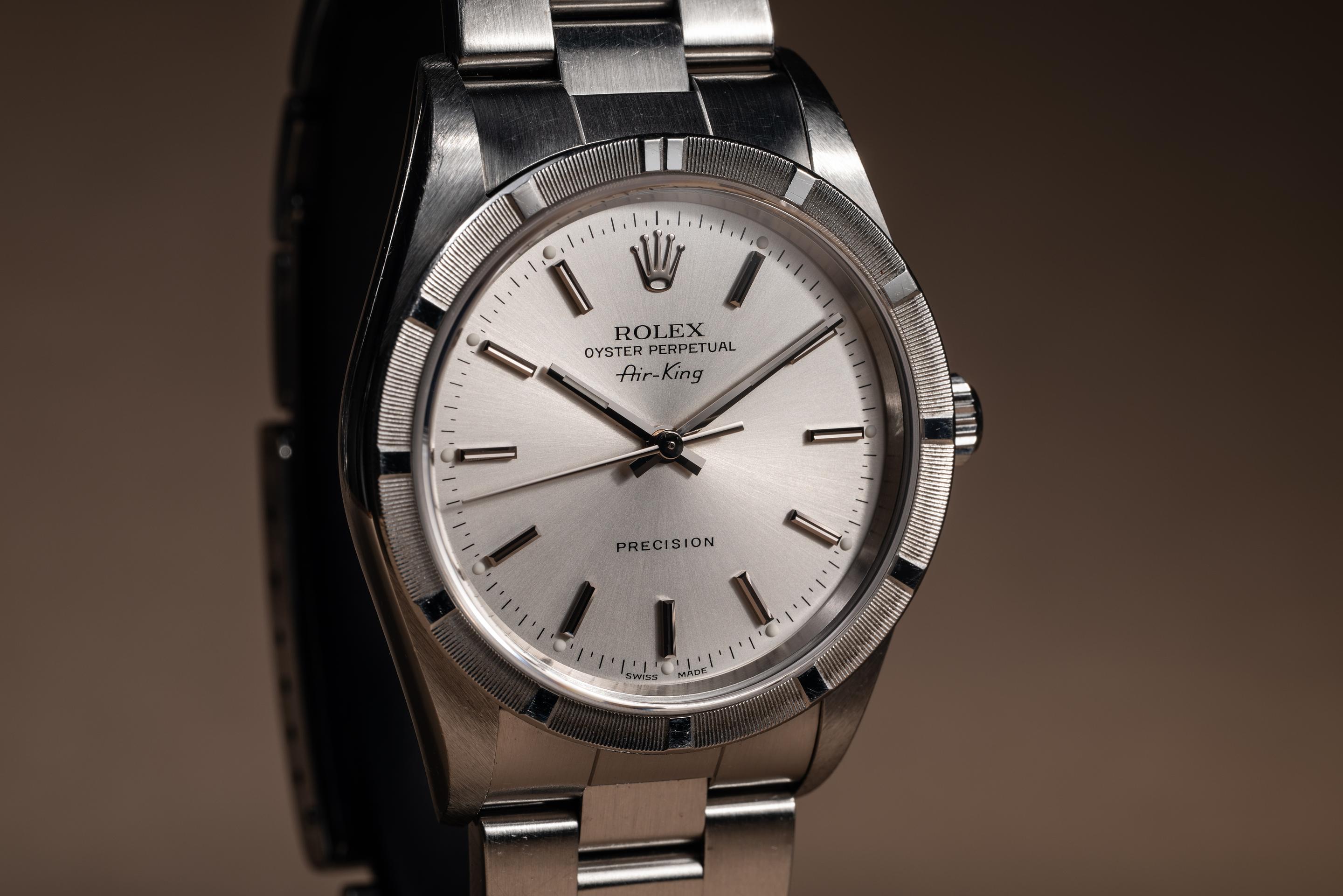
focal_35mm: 105
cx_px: 672
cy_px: 448
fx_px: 3917
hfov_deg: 19.5
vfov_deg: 13.0
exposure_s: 1/100
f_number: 22
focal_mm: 105
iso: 64
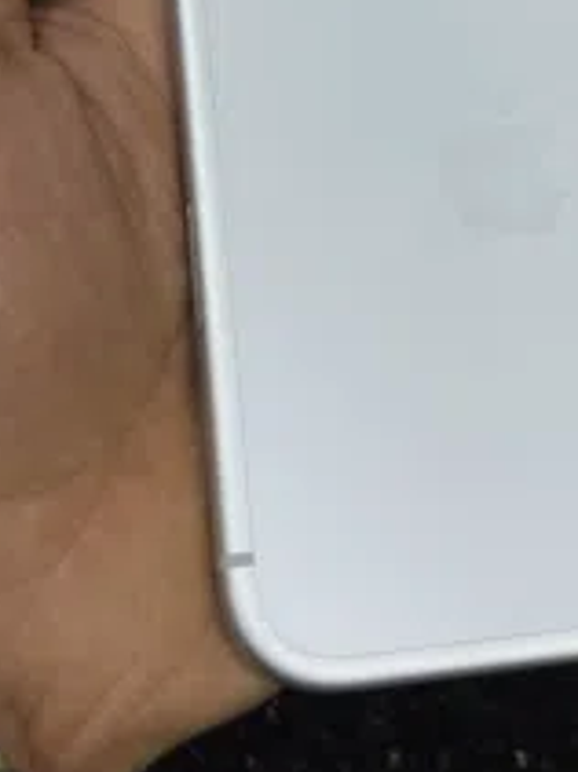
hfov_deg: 16.1
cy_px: 110
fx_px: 2028
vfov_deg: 21.2
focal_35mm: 91
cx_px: 490
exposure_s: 1/100
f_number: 1.78
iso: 50
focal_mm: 6.76
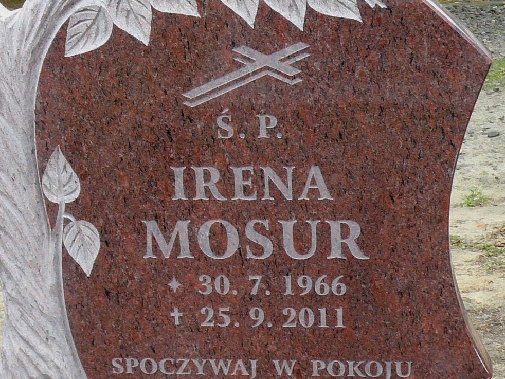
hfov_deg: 17.4
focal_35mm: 113
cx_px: 265
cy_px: 188
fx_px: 1649
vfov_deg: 13.1
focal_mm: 8.1
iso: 100
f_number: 3.6
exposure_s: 1/100
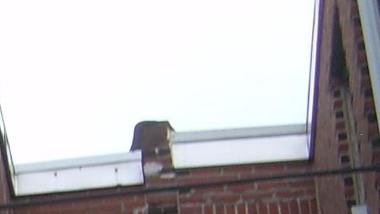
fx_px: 1794
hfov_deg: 11.3
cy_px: 493
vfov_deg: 6.5
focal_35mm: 178
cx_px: -280
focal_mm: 6.3
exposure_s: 1/46.2
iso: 50
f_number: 2.8
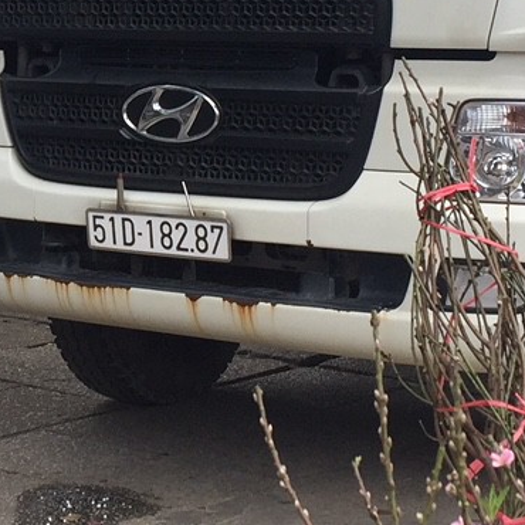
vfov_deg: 15.3
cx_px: -27
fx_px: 1939
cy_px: 77
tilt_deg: -3.0
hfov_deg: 15.1
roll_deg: -0.7
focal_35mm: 113
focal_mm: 4.15
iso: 32
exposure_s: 1/514
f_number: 2.2
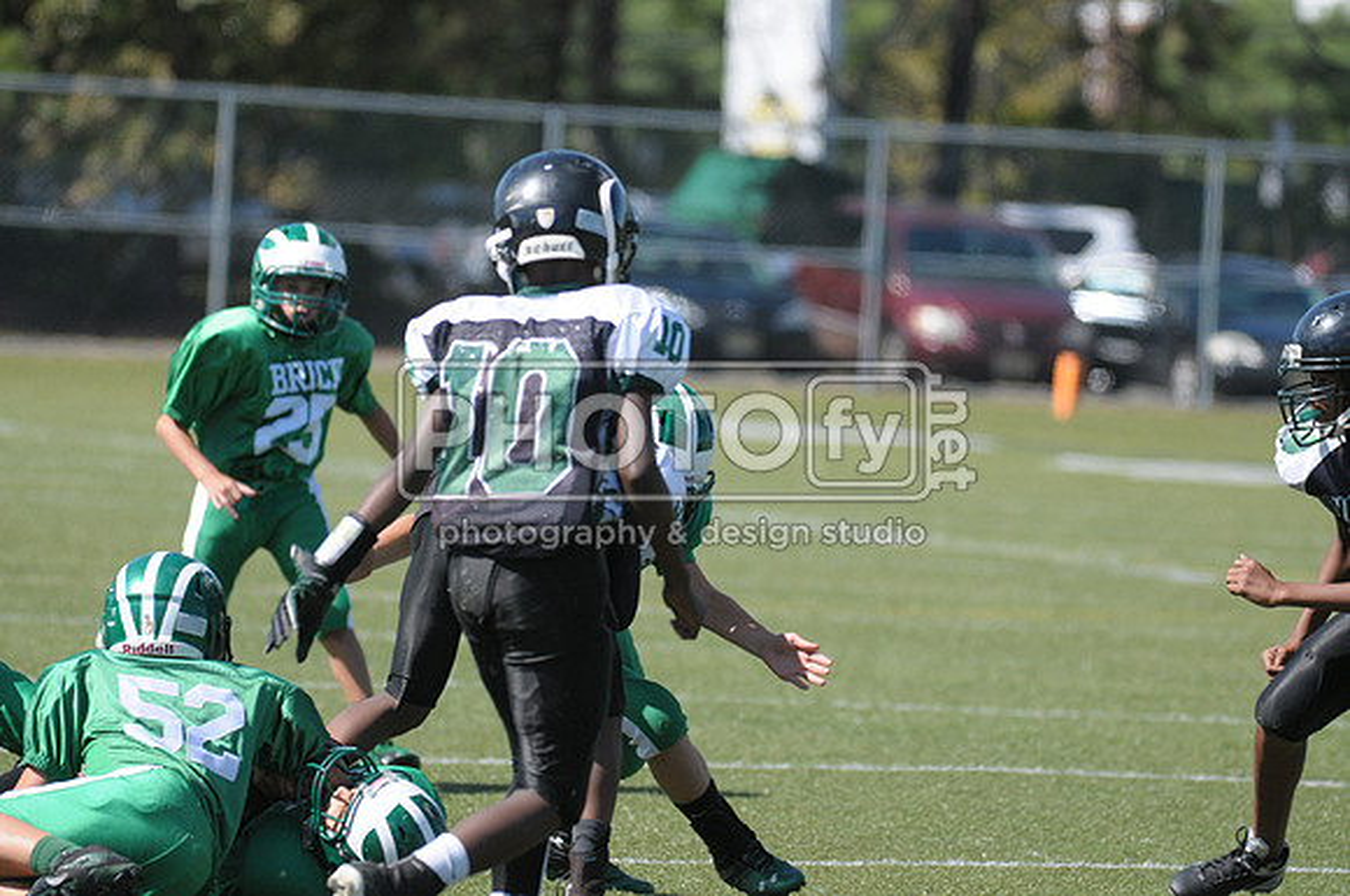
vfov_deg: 3.8
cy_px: 448
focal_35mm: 360
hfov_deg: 5.7
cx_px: 675
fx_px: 13481
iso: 640
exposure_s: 1/3200
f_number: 4
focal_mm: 240
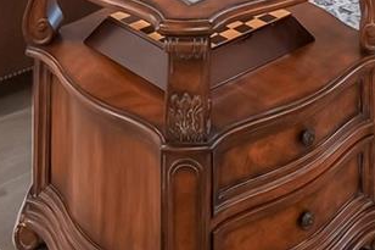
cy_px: -367
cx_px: 335
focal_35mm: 83
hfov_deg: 23.8
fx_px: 864
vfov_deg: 12.5
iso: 100
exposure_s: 2
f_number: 8
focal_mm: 16
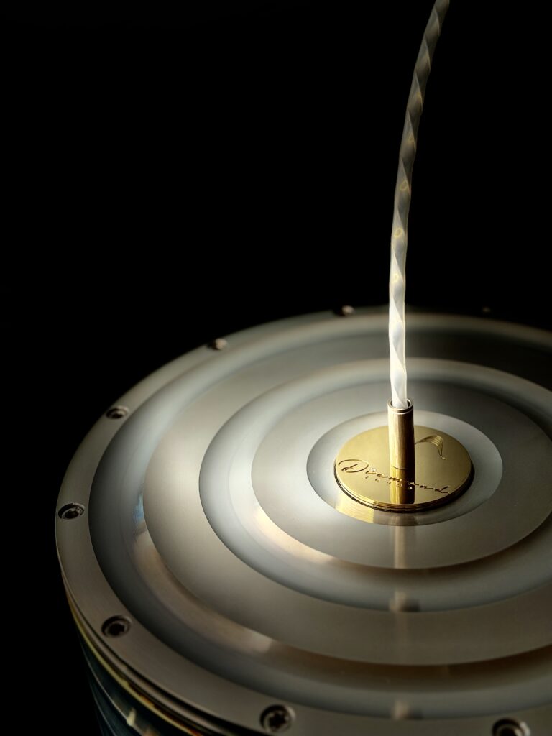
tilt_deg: -26.0
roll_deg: +1.7
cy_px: 368
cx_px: 276
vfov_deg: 39.7
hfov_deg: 30.3
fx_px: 1021
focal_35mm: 48
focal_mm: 6.76
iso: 50
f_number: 1.78
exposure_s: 1/167
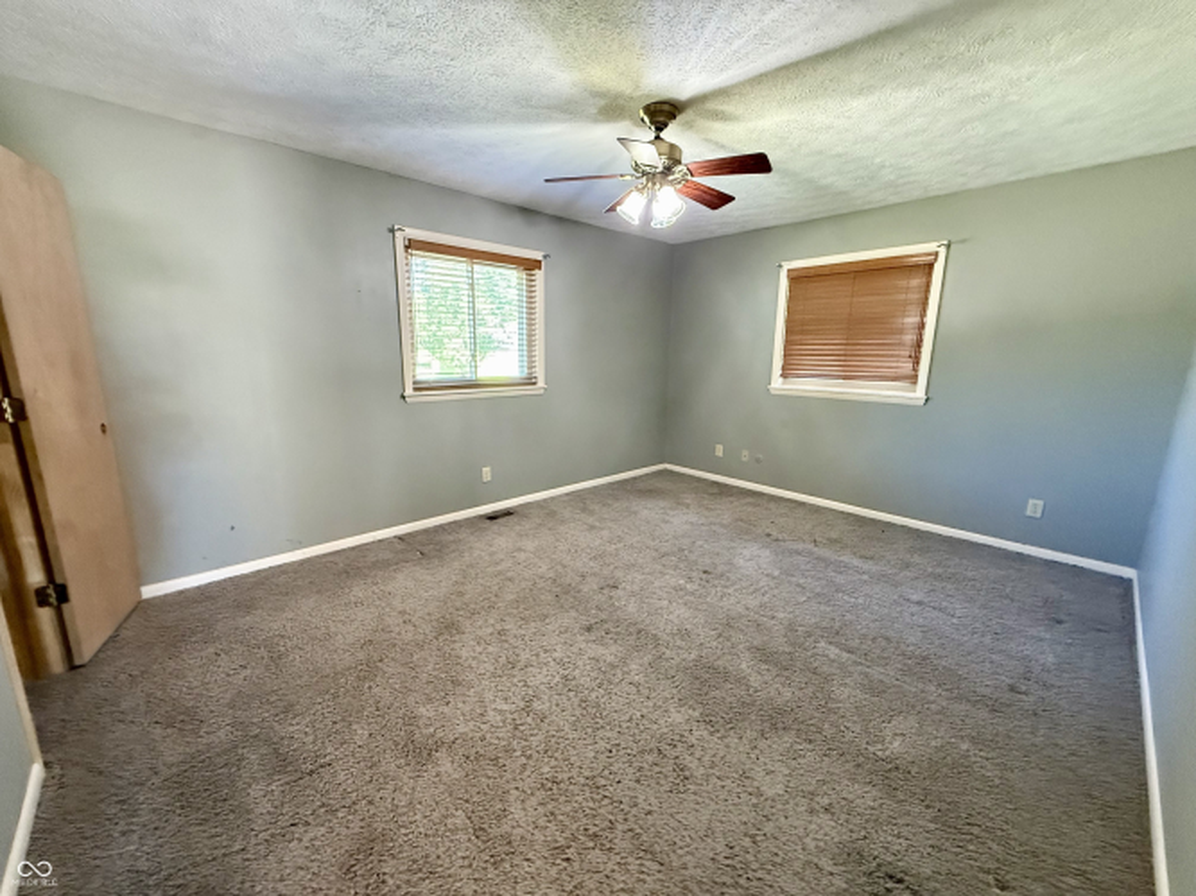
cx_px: 598
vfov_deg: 85.7
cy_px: 448
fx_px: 484
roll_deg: -1.3
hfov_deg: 102.1
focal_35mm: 14
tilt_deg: -10.6
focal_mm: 2.22
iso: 800
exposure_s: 1/60
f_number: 2.2
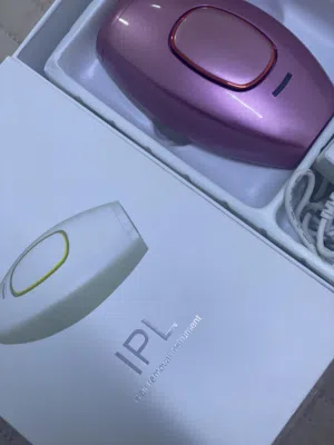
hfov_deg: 28.0
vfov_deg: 36.8
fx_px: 669
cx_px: 167
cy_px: 222
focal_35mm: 52
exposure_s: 1/100
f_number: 2
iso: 100
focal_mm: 6
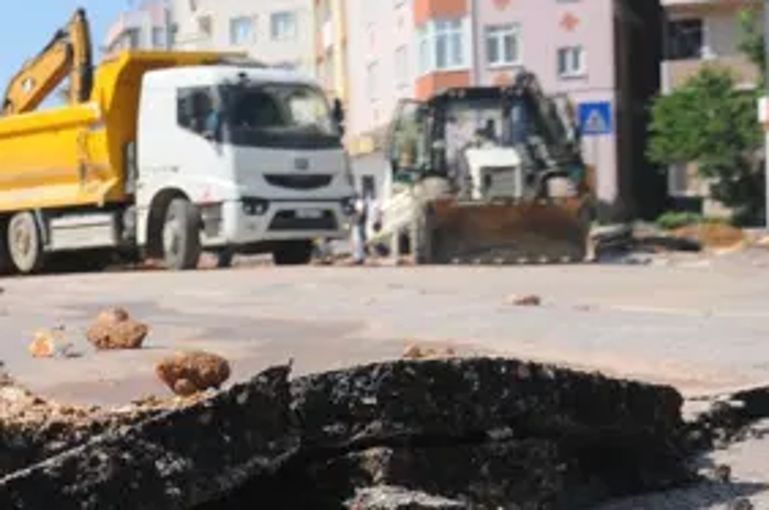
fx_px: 3988
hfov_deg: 11.0
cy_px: 480
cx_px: 131
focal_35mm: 187
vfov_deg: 7.3
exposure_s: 1/2000
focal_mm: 40
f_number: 5.6
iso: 320
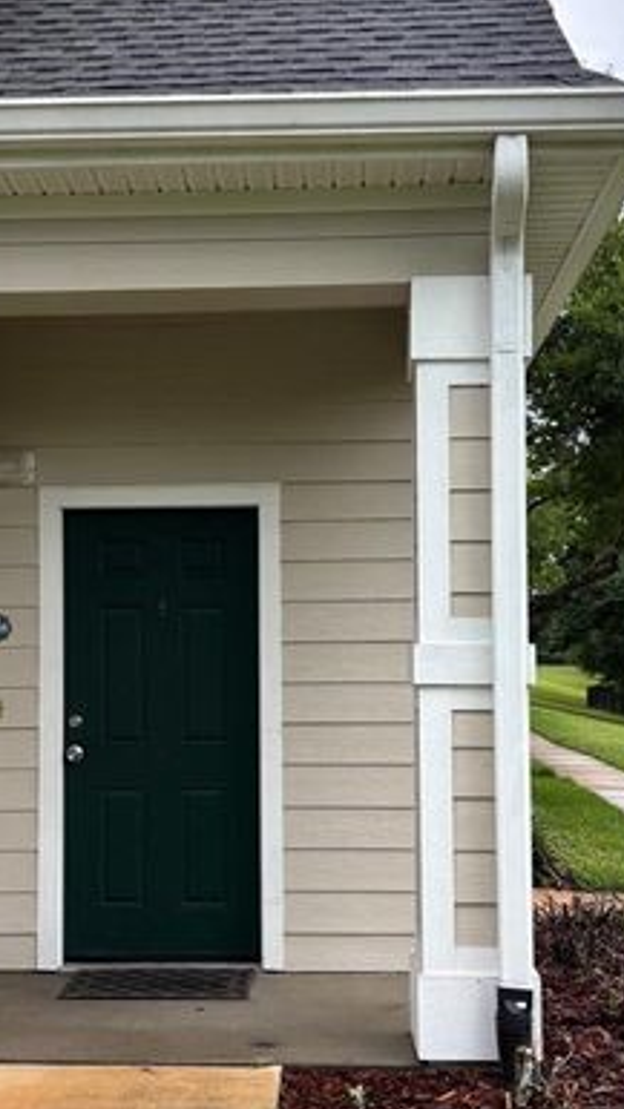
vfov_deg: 42.1
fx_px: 1442
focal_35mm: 49
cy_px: 602
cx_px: 279
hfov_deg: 24.4
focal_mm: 5.96
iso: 50
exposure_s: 1/544
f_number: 1.6
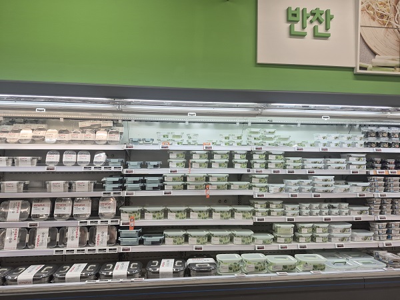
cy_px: 150
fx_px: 266
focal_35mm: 23
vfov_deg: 58.9
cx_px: 200
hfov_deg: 73.9
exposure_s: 1/120
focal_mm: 5.4
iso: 64
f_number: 1.8
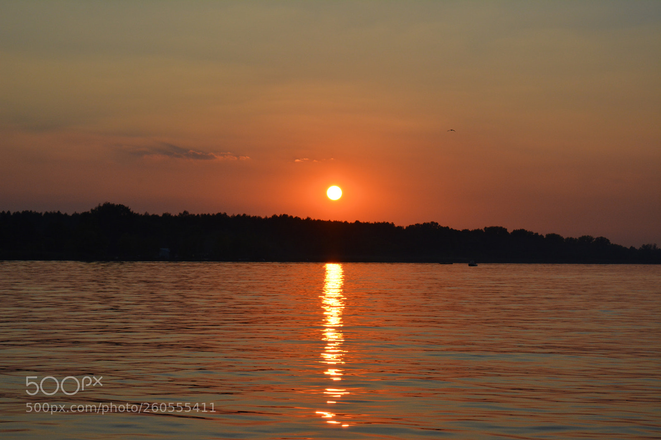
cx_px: 330
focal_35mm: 82
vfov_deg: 16.5
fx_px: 1514
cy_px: 220
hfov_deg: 24.6
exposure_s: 1/2000
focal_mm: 55
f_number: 8
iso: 400
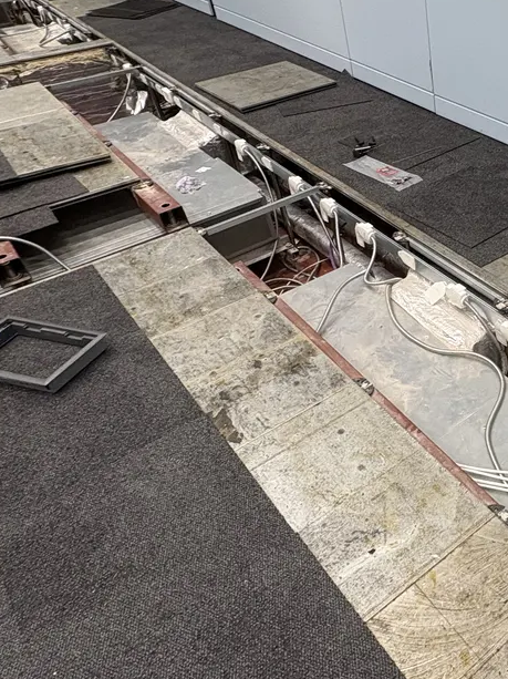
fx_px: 627
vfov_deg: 56.8
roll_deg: +1.0
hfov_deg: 38.8
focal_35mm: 32
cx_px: 515
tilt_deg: -38.3
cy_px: 317
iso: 200
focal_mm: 2.22
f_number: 2.2
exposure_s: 1/100
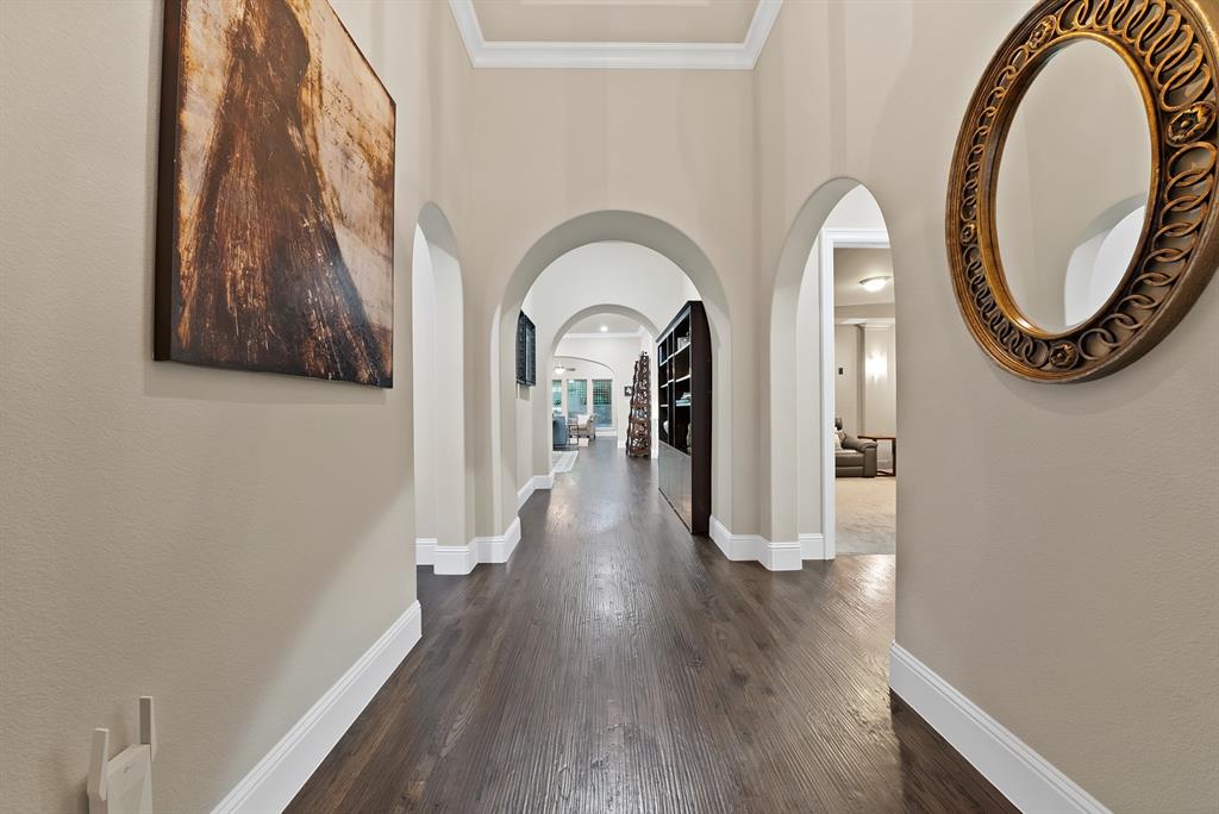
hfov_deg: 112.6
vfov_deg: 90.1
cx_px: 610
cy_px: 407
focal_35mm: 12
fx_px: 407
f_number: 9
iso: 640
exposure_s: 3.2
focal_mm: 12
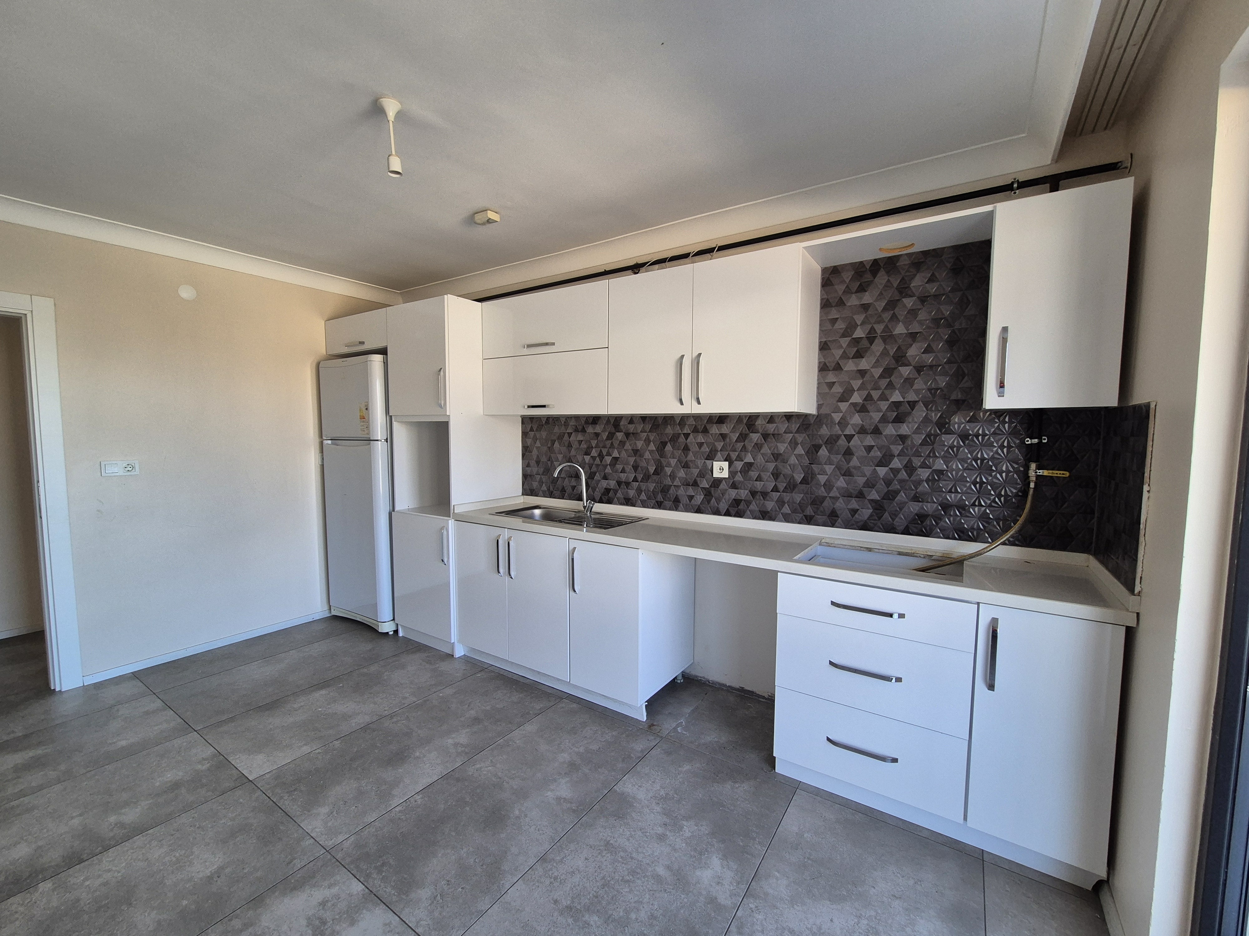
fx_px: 469
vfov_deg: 89.9
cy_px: 468
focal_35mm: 13
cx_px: 624
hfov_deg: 106.2
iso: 160
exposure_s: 1/50
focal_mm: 2.2
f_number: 2.2
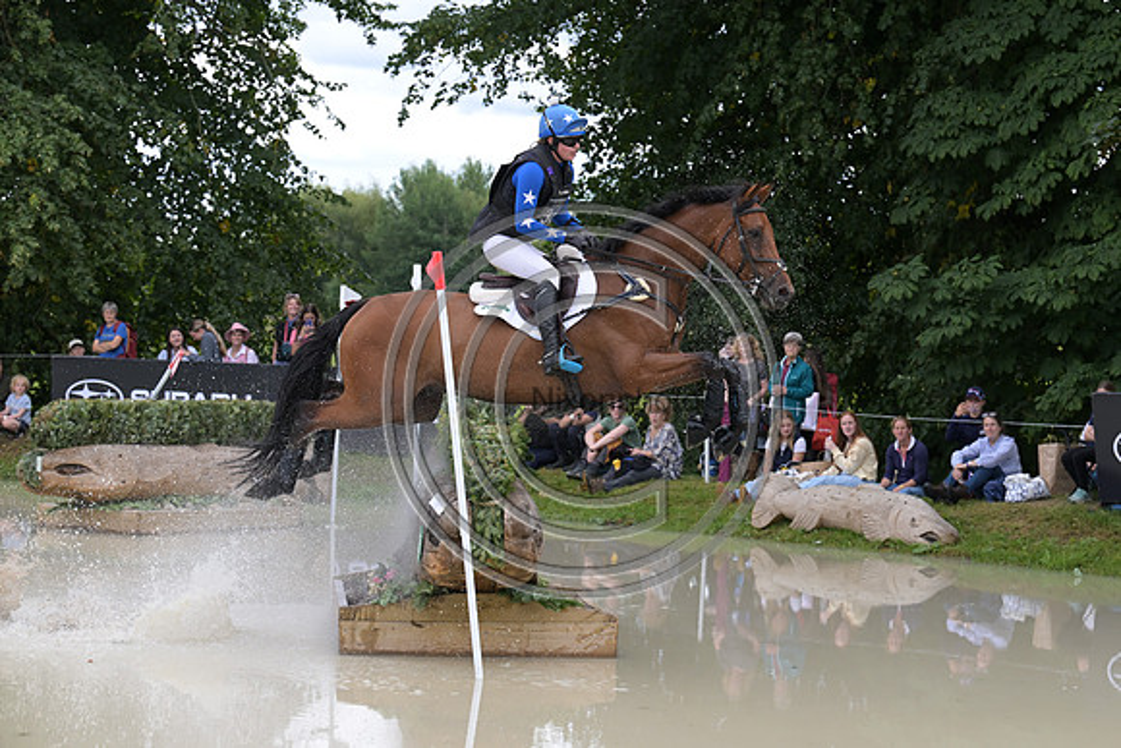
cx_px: 560
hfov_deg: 22.1
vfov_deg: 14.9
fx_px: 2865
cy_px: 374
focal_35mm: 92
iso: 1000
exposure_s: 1/1250
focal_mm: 92
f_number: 5.6
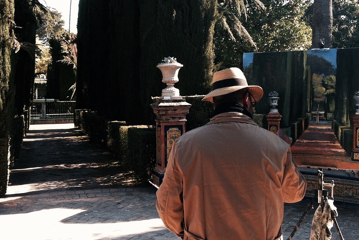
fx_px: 529
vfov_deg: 25.5
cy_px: 105
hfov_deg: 37.5
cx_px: 185
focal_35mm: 53
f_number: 2.8
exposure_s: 1/223
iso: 80
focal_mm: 3.85
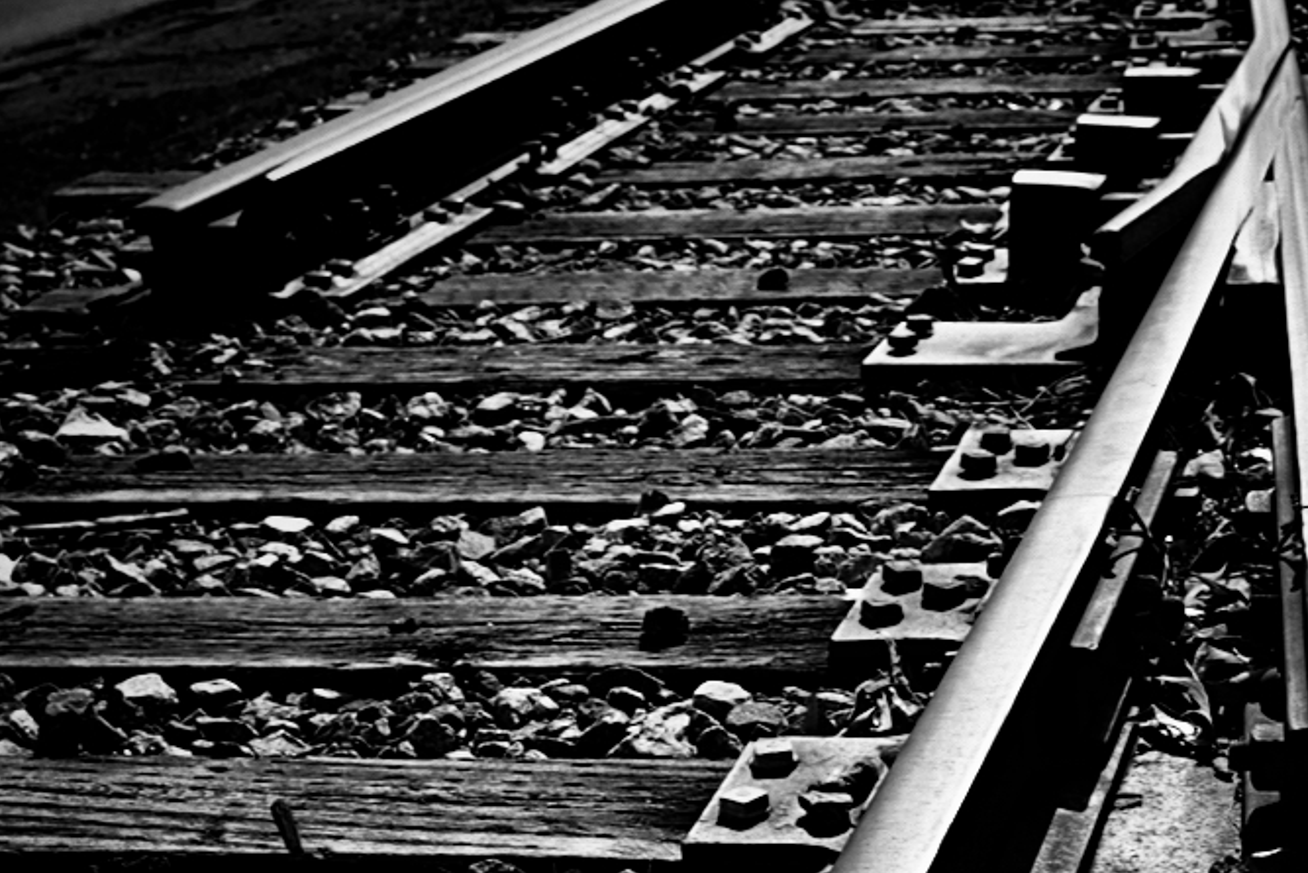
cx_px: 1084
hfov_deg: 23.7
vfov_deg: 16.2
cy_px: 654
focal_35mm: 84
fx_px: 3052
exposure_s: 1/640
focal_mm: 35
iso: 200
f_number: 8
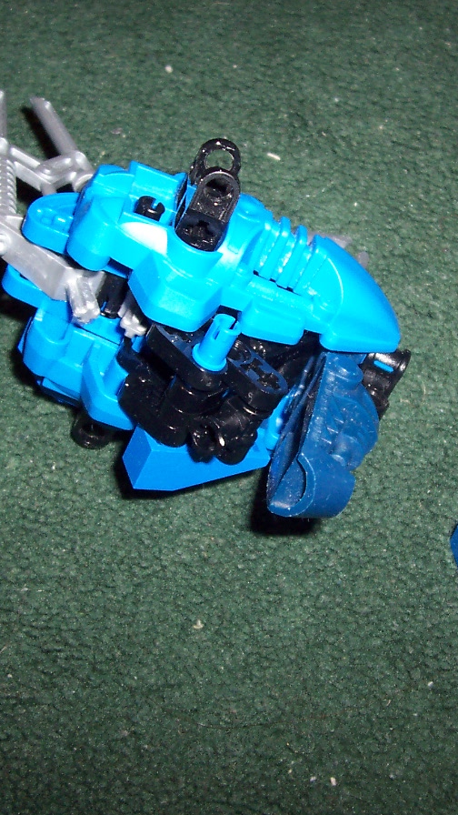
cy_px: 408
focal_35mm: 54
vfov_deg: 38.5
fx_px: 1166
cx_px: 320
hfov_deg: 22.1
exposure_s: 1/60
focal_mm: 5.6
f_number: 2.8
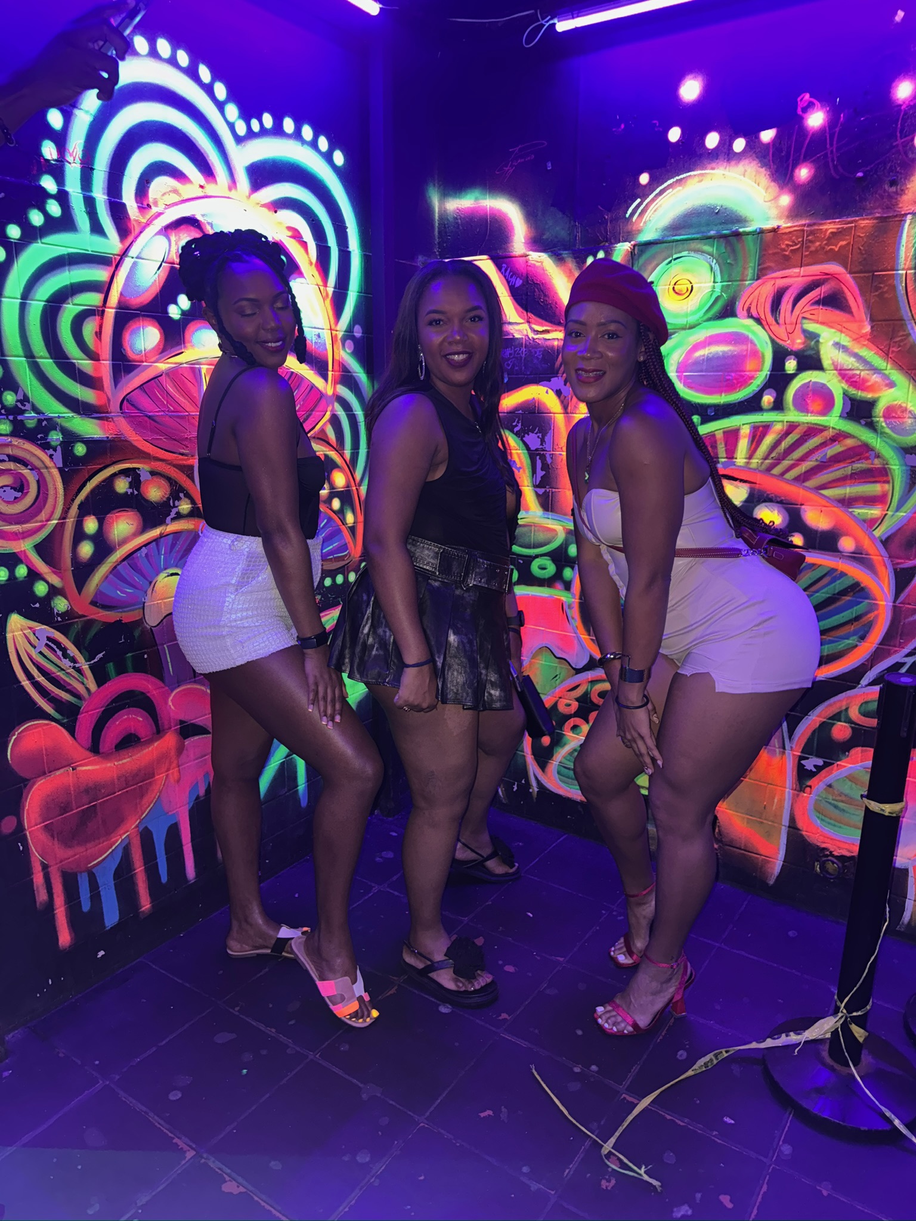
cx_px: 458
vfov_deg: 71.6
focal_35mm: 24
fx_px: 847
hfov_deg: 56.8
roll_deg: -0.5
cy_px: 610
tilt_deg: -13.2
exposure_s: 1/4
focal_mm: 6.76
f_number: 1.78
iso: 250
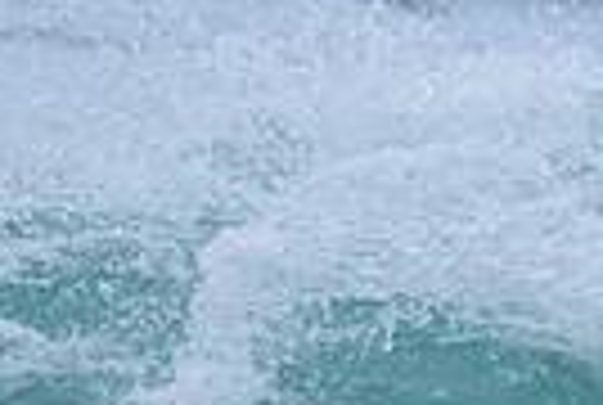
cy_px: 187
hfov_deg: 0.6
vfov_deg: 0.4
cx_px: 1264
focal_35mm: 3534
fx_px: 59326
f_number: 11
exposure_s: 1/2000
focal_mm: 800
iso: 1600
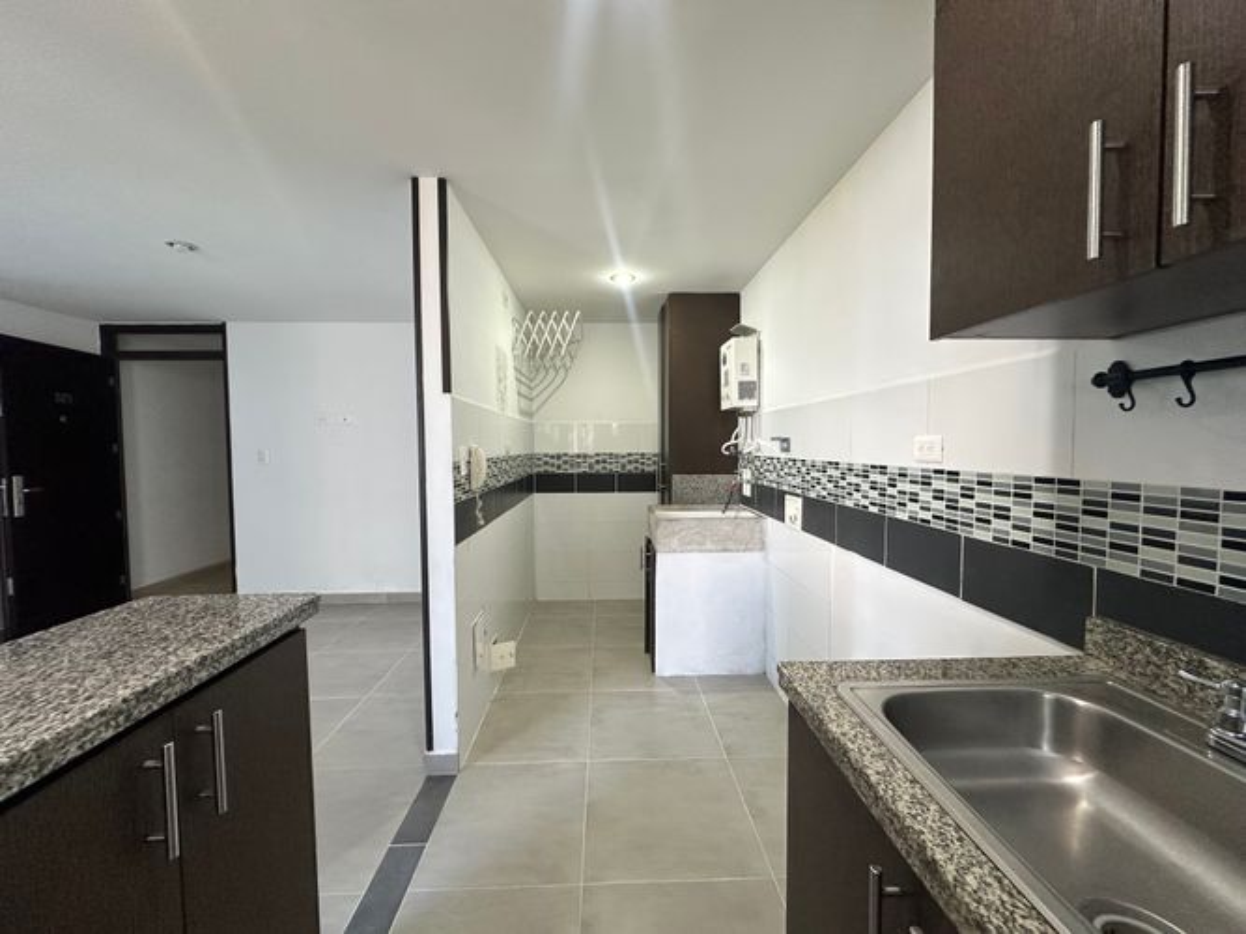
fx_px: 504
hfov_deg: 102.1
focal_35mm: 14
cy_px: 467
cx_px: 623
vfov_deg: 85.7
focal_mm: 2.22
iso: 200
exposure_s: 1/120
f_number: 2.2
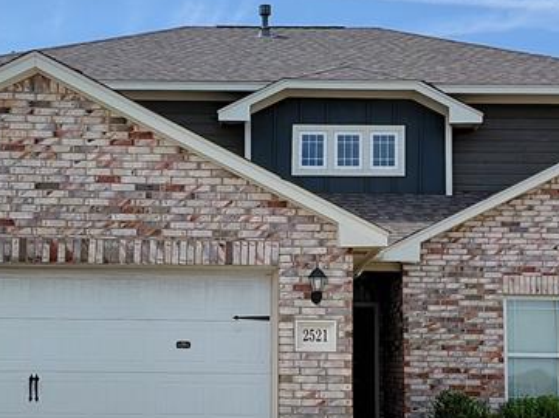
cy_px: 240
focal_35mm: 71
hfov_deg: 27.4
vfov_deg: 20.7
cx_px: 229
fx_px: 1145
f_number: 1.8
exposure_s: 1/2528
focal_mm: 4.69
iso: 50
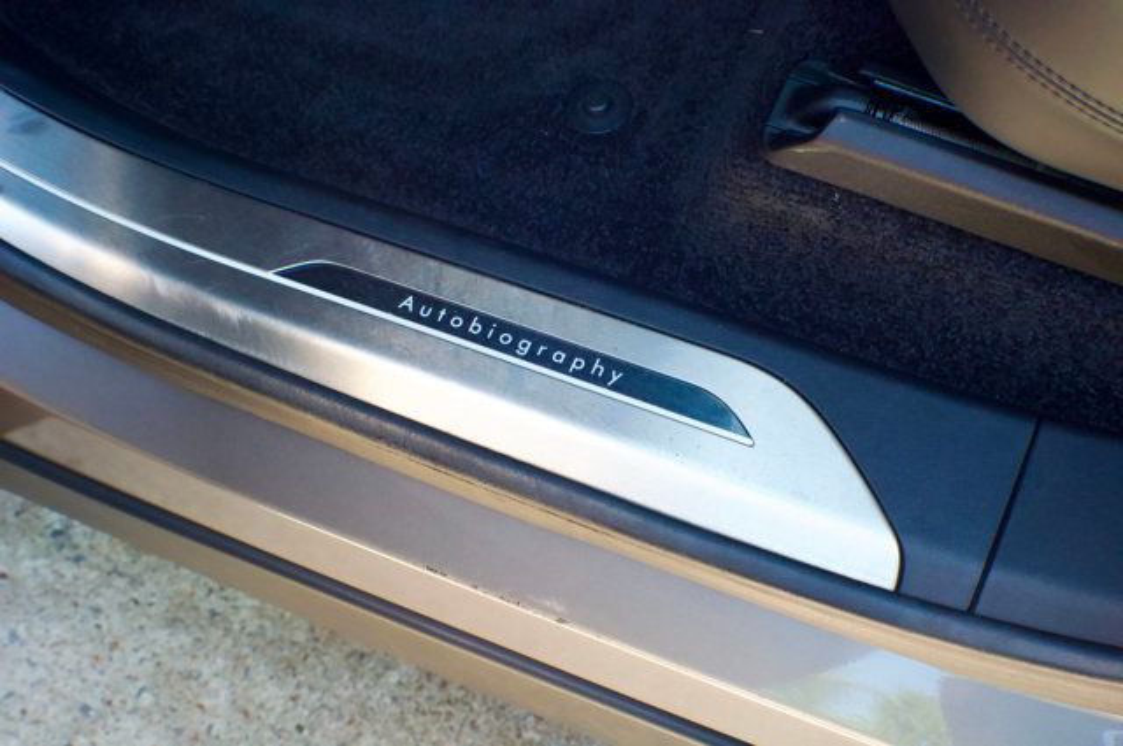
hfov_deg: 27.0
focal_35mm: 75
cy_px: 373
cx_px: 562
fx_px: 2337
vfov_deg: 18.1
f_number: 8
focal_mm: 50
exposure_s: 1/250
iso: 2000
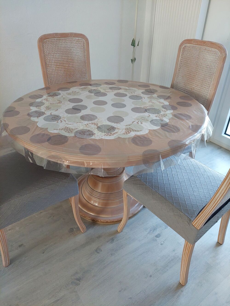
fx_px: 221
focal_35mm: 25
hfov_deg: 54.9
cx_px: 115
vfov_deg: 69.4
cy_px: 153
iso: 250
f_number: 1.8
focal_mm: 5.23
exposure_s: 1/100
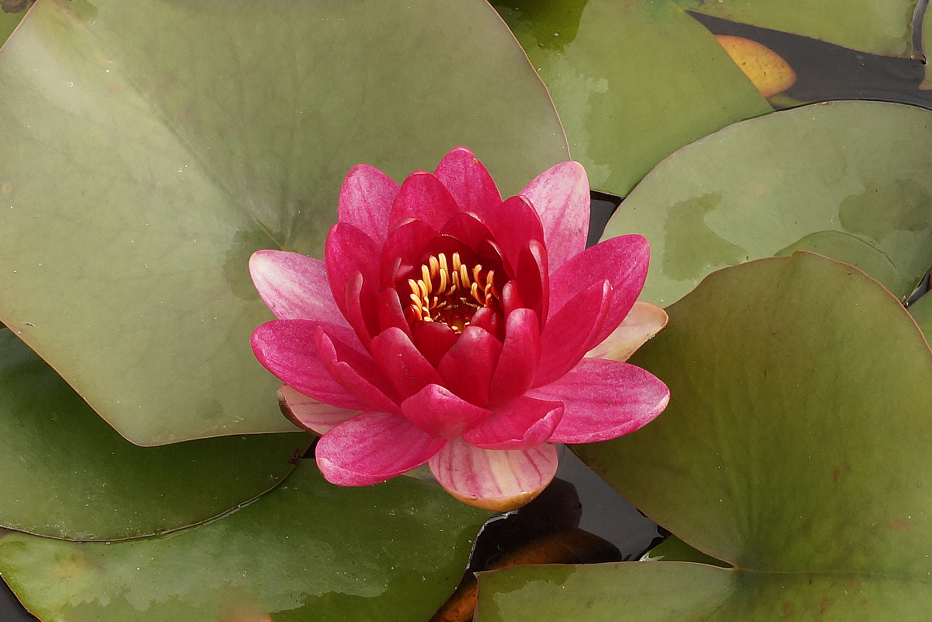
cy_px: 311
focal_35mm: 150
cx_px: 466
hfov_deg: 13.7
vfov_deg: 9.1
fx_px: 3883
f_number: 13
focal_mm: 100
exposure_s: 1/160
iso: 400
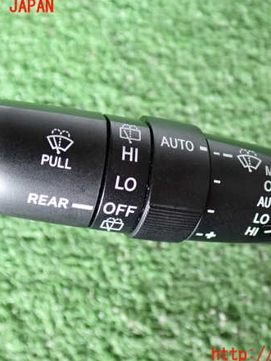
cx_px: 151
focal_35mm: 49
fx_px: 511
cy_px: 181
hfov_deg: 29.7
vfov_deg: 38.9
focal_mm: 6.37
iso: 320
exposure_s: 1/40
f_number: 2.5
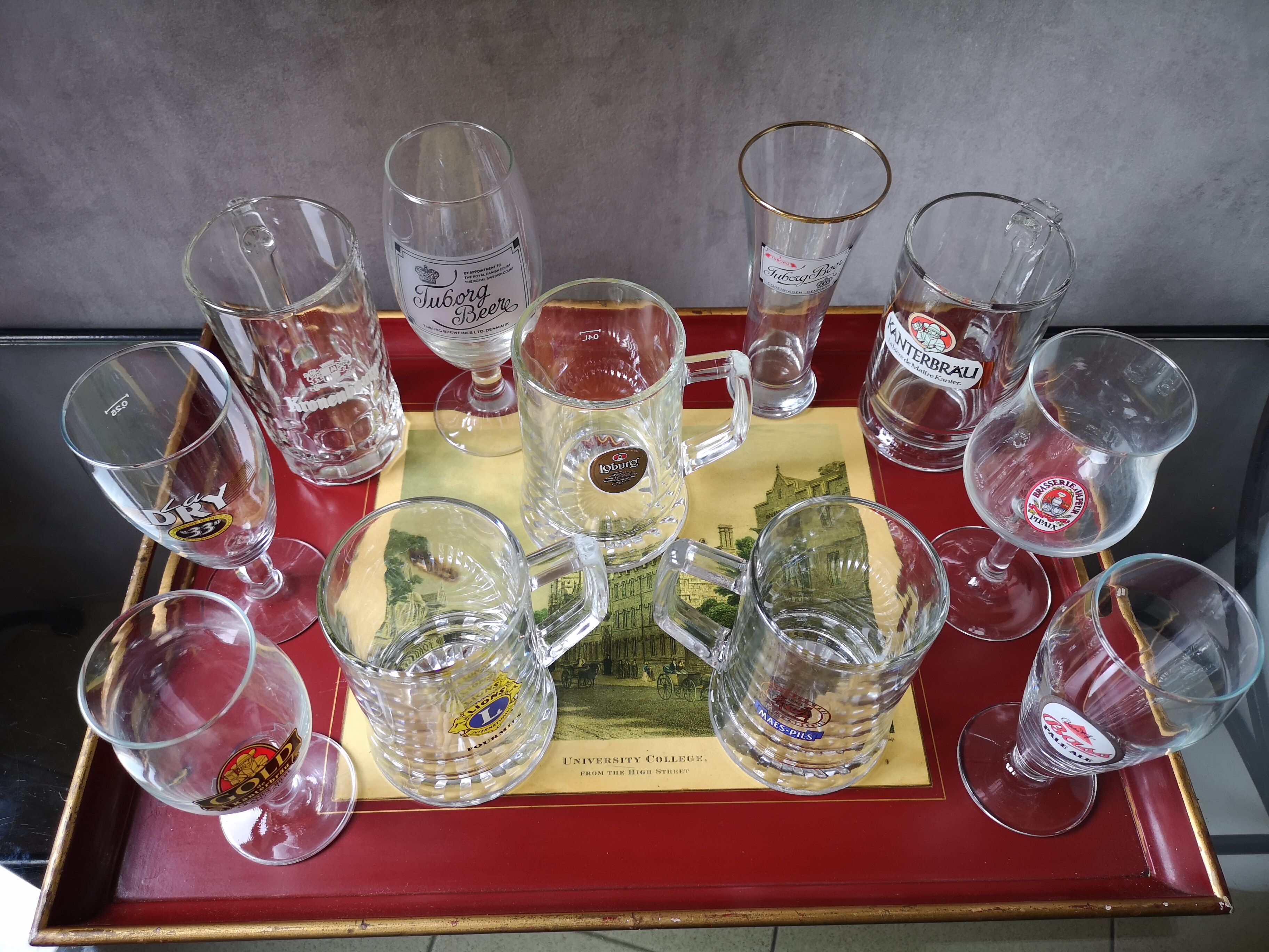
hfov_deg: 65.3
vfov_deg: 51.4
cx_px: 634
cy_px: 476
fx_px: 990
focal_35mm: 27
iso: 160
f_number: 1.8
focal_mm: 5.58
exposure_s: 1/33.3
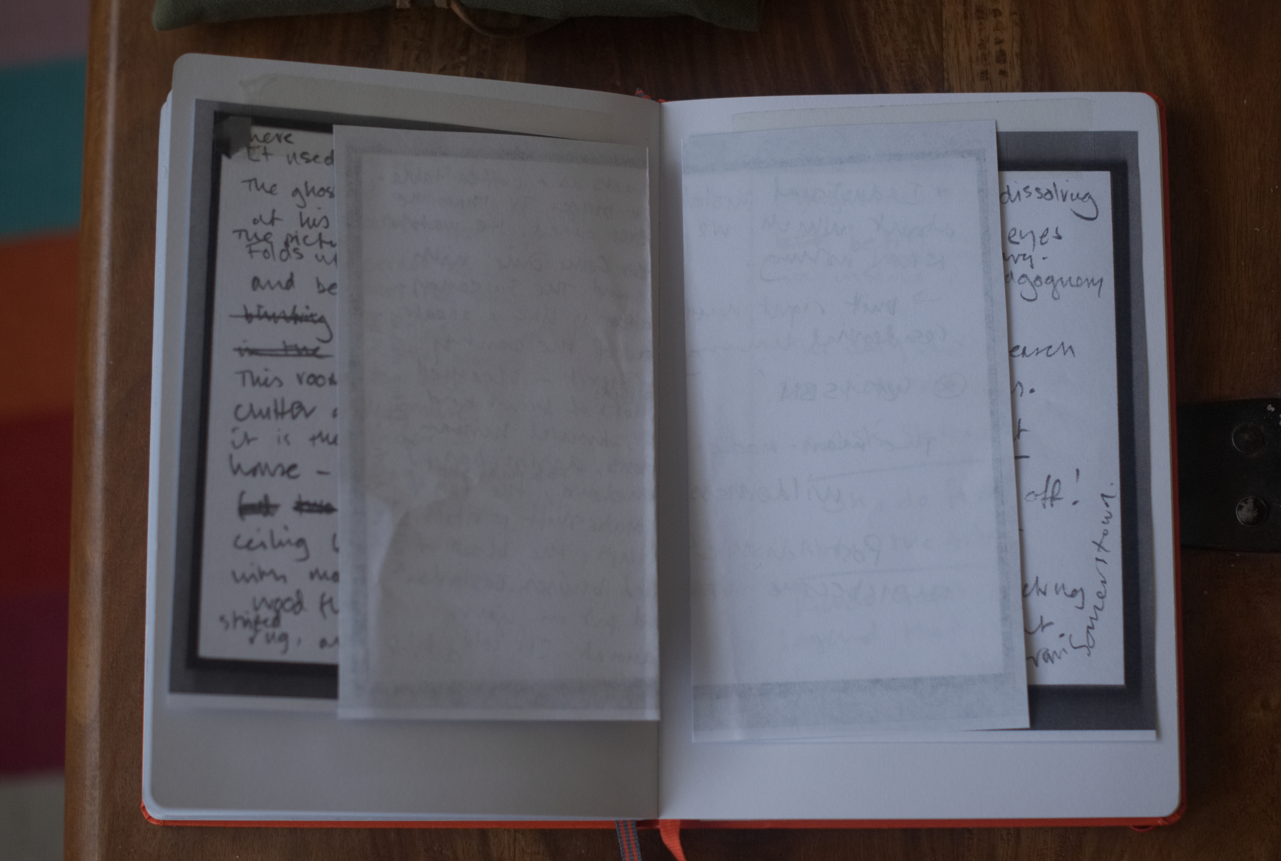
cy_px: 430
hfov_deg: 26.9
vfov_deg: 18.3
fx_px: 2675
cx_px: 640
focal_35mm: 75
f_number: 2.5
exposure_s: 1/160
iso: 200
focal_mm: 50
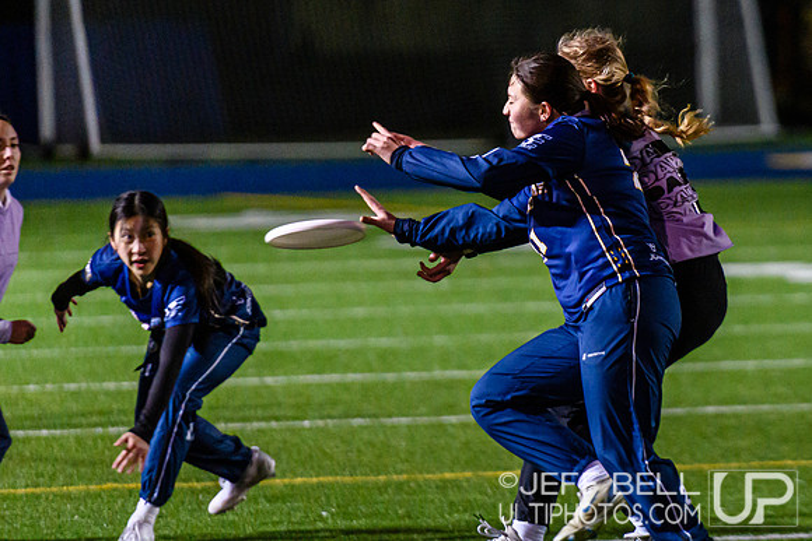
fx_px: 10187
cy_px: 134
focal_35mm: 452
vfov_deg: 3.0
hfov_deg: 4.6
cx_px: 611
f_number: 2.8
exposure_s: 1/800
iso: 4000
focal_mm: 200
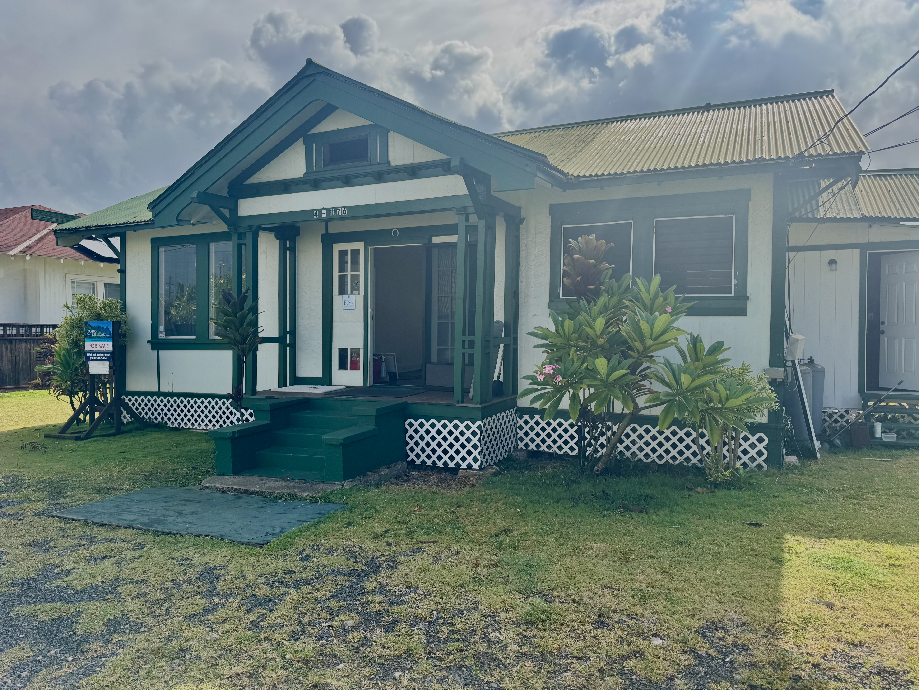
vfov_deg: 56.8
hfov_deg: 71.6
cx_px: 460
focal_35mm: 24
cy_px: 345
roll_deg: -0.3
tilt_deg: +1.5
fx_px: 637
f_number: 1.78
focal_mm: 6.76
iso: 80
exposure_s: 1/3096
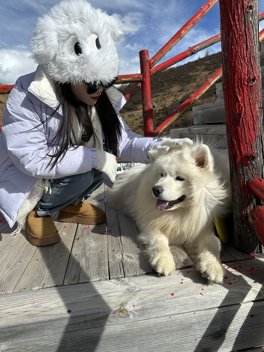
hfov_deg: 56.8
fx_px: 244
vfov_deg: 71.6
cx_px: 132
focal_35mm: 24
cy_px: 176
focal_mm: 6.86
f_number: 1.78
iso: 80
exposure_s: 1/5848
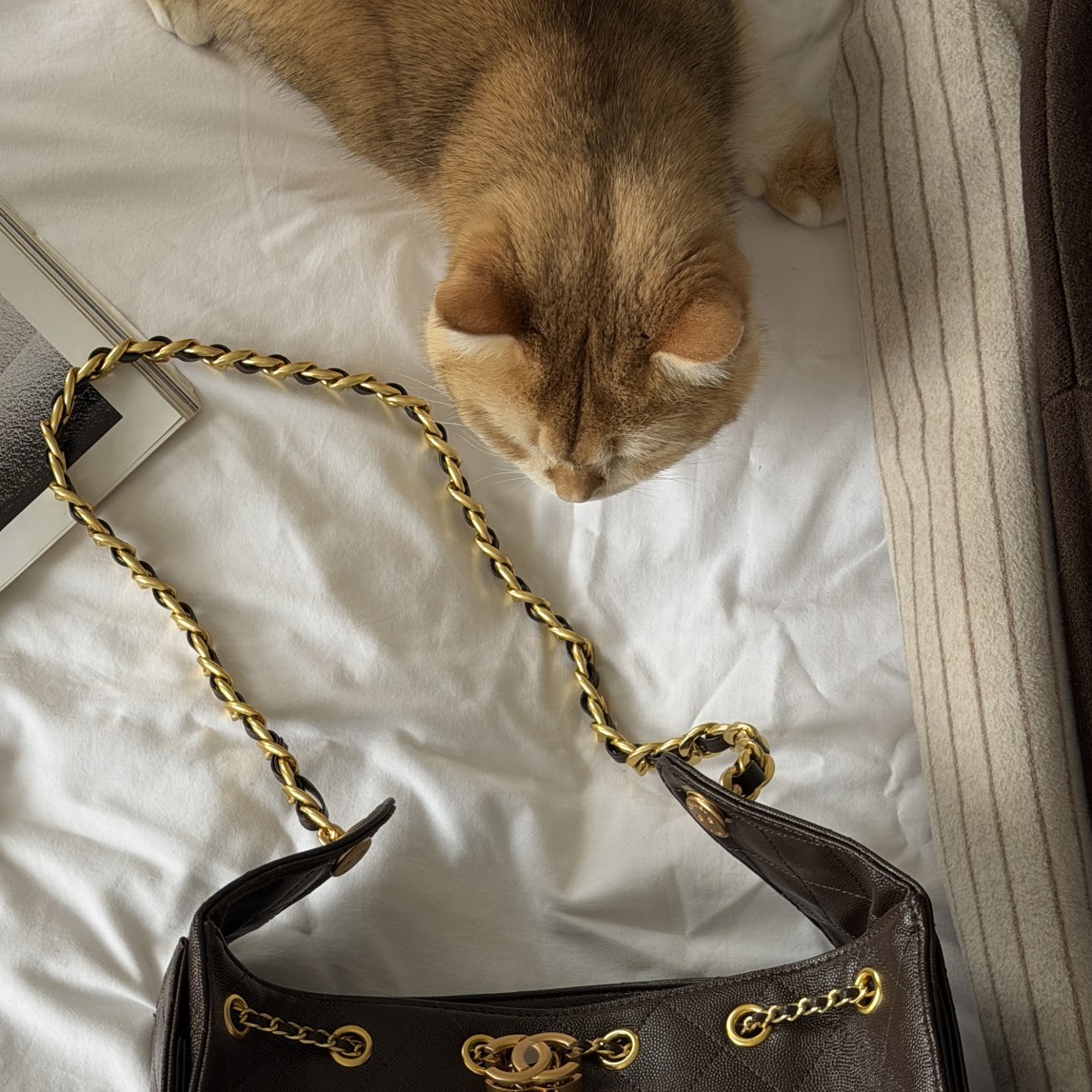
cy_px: 891
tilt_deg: -79.4
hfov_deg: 23.3
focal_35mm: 74
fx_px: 2641
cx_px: 467
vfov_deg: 23.0
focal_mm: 6.76
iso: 125
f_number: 1.78
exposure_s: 1/60
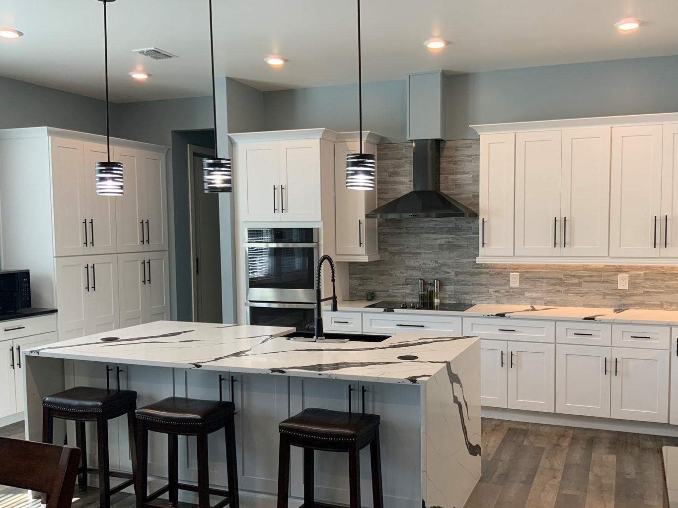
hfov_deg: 53.8
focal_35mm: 34
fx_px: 666
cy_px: 271
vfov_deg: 41.8
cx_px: 388
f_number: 1.8
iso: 64
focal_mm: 3
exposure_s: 1/120
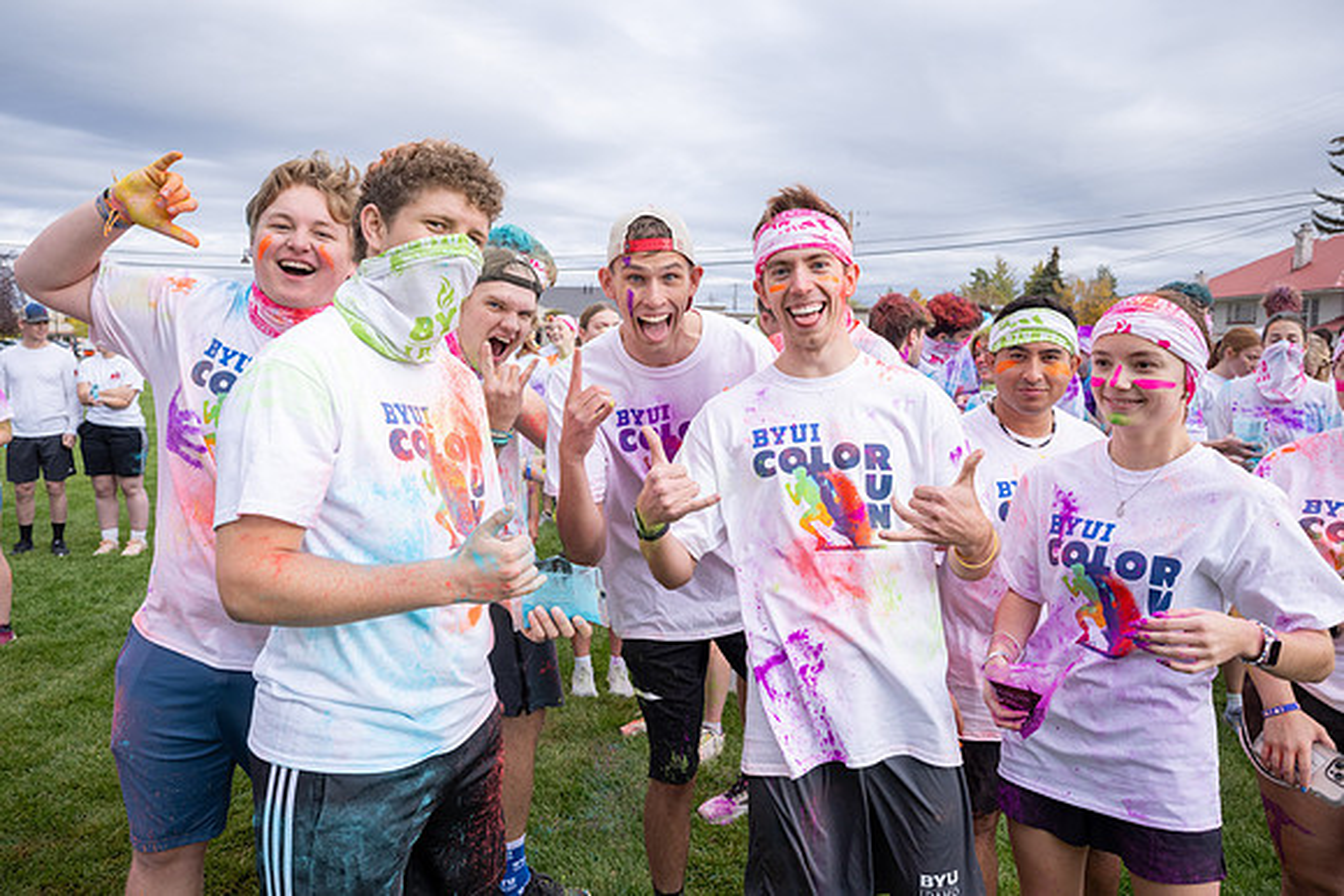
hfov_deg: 71.5
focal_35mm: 25
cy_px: 448
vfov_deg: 51.3
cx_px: 672
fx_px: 934
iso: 500
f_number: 8
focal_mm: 25
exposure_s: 1/500
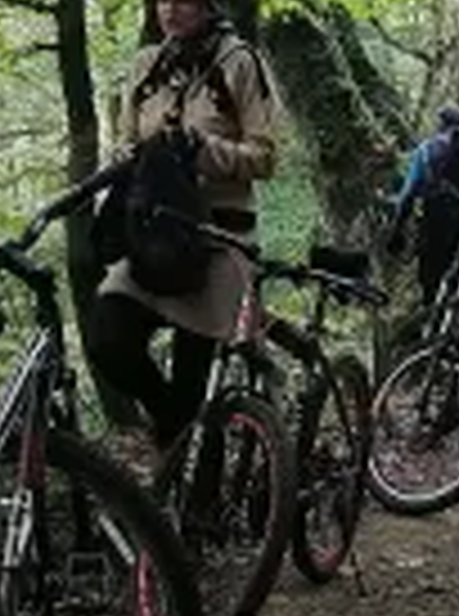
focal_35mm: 120
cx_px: 371
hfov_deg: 12.2
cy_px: 232
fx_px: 2132
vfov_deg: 16.4
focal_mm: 5.3
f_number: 1.8
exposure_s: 1/33.3
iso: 160
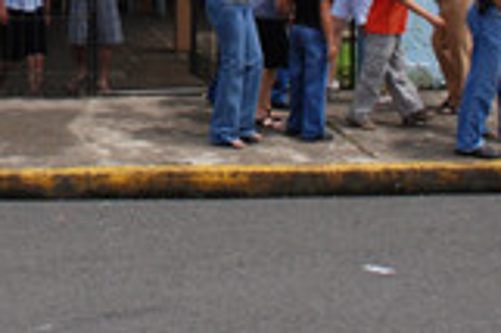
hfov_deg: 23.7
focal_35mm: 84
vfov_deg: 15.3
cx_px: 75
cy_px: -129
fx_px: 1168
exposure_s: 1/4000
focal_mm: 20
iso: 320
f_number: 3.8
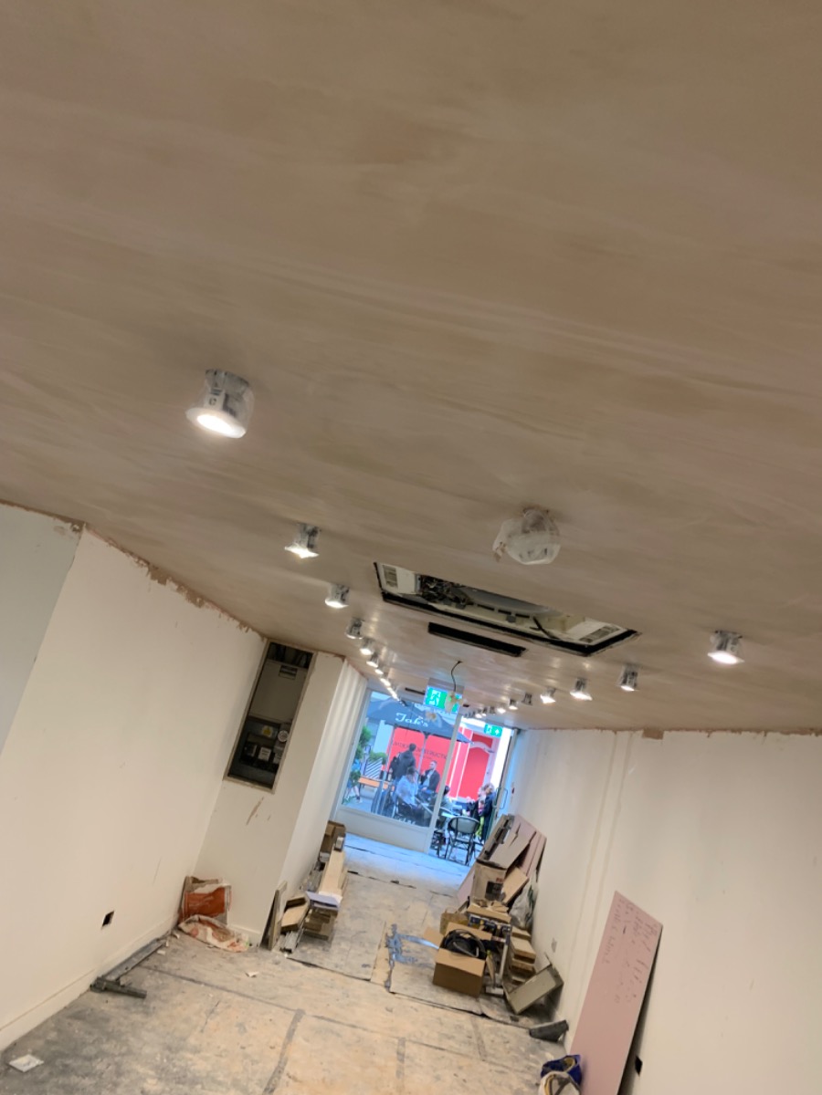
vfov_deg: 67.3
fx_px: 823
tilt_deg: +13.3
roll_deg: -16.5
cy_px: 548
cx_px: 411
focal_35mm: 26
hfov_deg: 53.1
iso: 100
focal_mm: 4.25
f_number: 1.8
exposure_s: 1/50
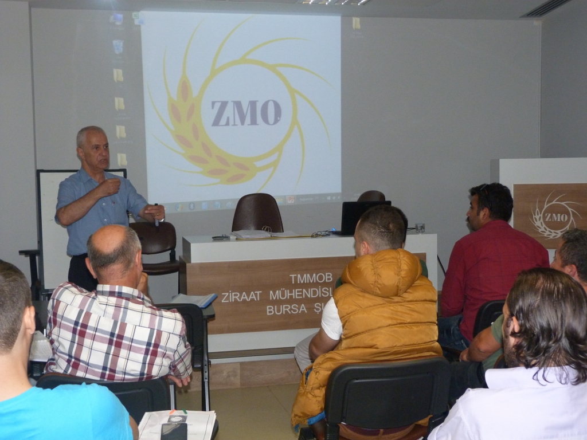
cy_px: 220
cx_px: 294
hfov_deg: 40.4
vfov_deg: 30.9
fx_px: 797
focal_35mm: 47
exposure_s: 1/60
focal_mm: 8.5
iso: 250
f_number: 3.2
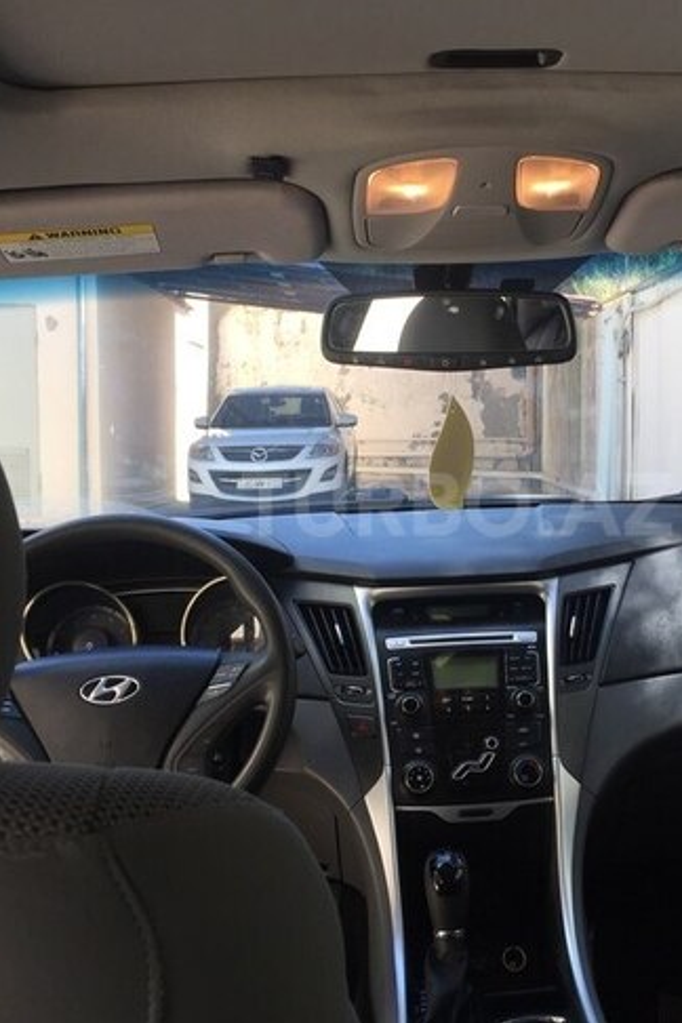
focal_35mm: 41
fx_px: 1165
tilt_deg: -2.4
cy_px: 504
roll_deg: -2.2
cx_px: 457
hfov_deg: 32.4
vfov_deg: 47.4
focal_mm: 4.15
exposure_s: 1/265
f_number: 2.2
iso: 32
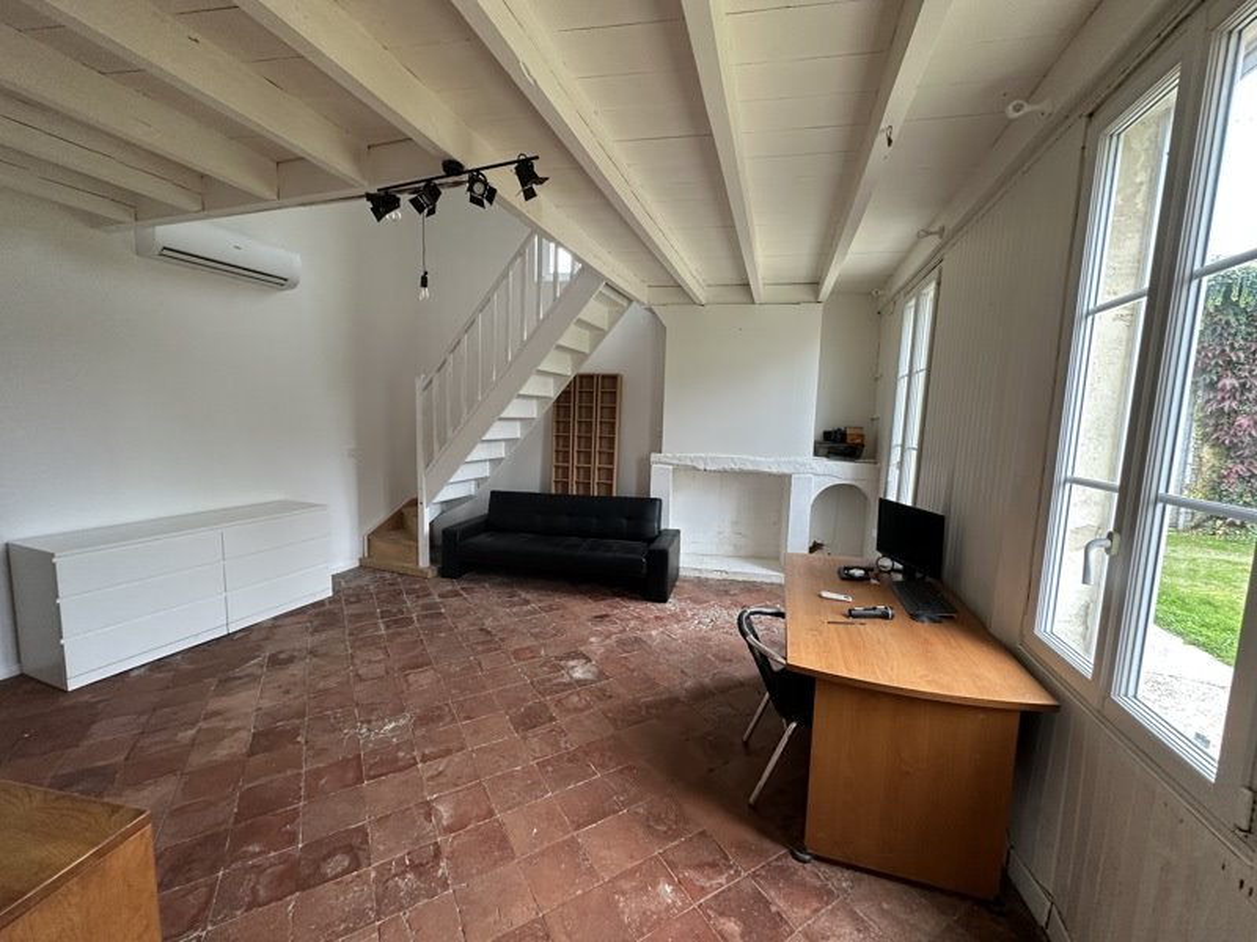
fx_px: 508
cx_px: 628
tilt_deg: -6.1
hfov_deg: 102.1
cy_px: 471
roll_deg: -1.6
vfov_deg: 85.7
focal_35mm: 14
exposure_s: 1/100
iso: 200
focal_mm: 2.22
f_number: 2.2
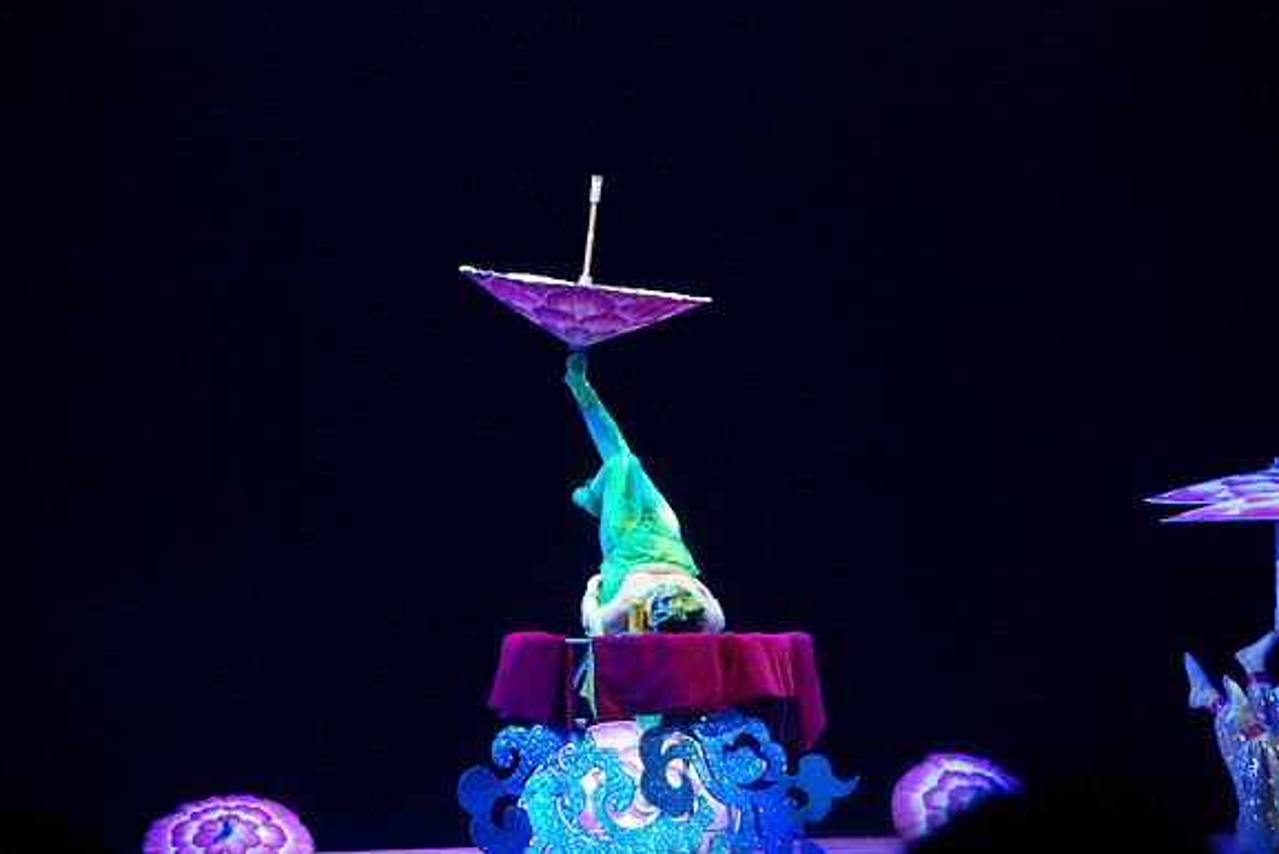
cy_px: 426
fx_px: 5632
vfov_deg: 8.7
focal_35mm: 159
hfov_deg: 13.0
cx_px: 641
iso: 1000
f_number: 5.3
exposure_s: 1/40
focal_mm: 105
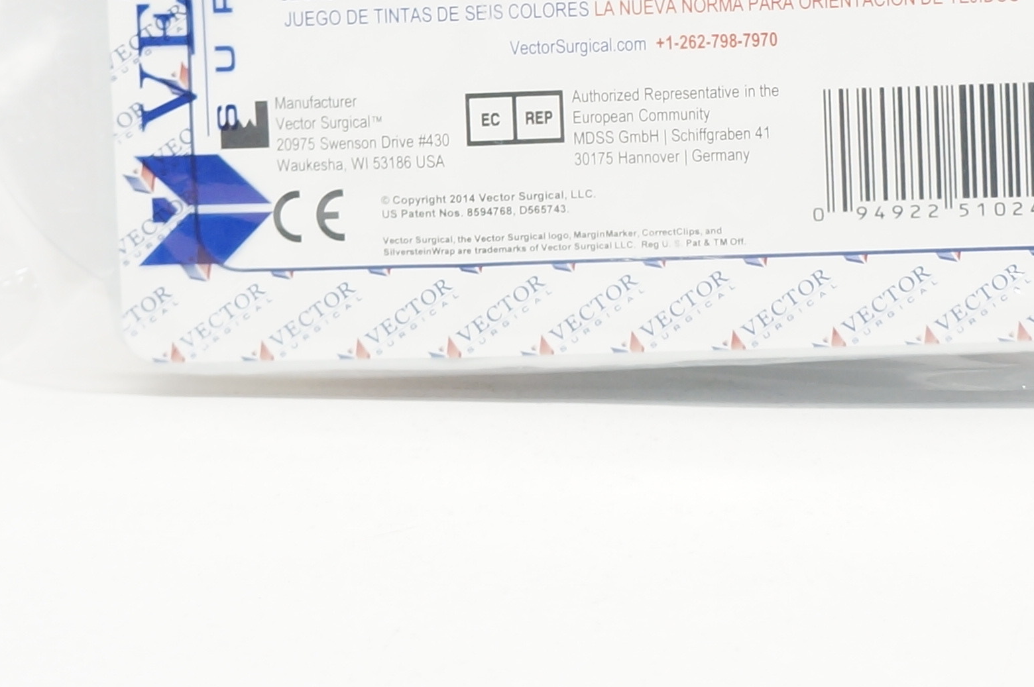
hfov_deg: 23.7
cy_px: -101
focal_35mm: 85
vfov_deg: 15.5
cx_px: 755
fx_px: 2439
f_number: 4
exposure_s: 1/60
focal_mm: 18
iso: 400
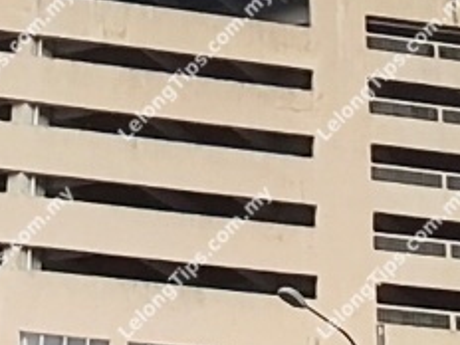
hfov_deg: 14.9
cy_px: -304
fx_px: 1728
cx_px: 1
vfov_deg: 10.6
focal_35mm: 130
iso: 50
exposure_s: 1/299
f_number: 2.2
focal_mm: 1.65
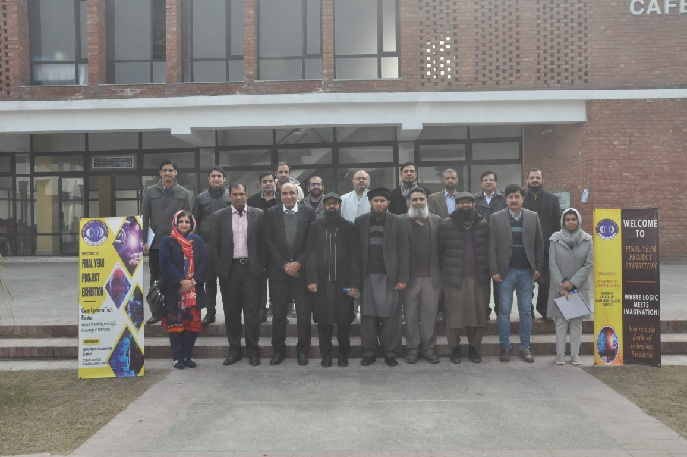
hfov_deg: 57.3
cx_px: 344
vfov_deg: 39.9
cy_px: 228
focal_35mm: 33
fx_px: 629
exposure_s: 1/160
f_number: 16
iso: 800
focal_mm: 22
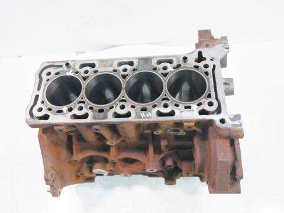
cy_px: 106
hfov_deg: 56.8
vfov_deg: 44.2
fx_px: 263
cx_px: 142
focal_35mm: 32
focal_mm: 16
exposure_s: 1/60
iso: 640
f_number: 4
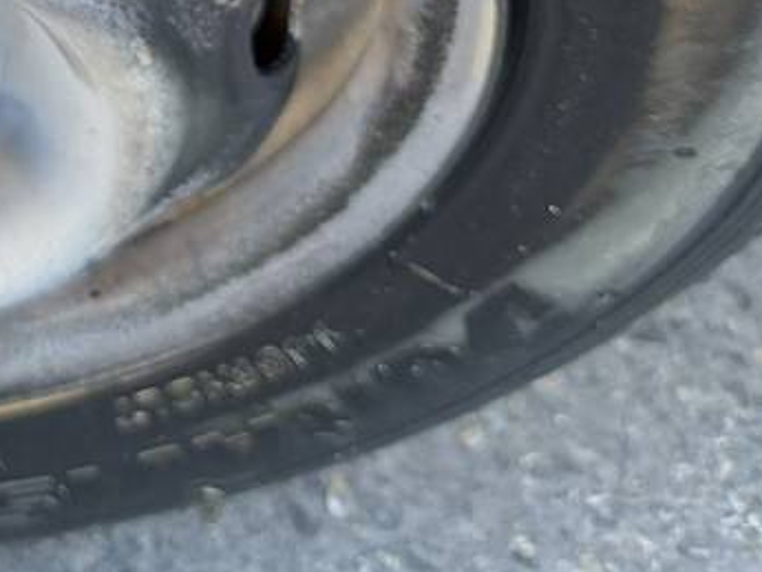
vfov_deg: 14.9
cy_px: -378
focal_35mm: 89
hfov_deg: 19.7
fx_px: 1960
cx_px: -305
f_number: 1.78
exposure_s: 1/134
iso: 200
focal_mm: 6.76
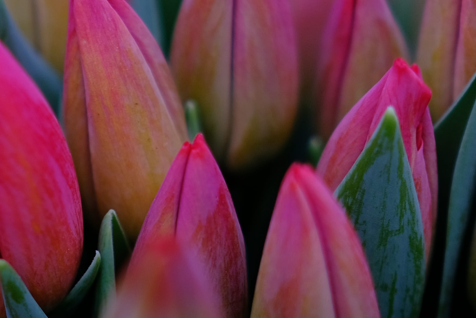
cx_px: 26
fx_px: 1349
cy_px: 76
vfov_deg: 13.4
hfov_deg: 19.6
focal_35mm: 102
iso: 400
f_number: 1.4
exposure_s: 1/180
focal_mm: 23
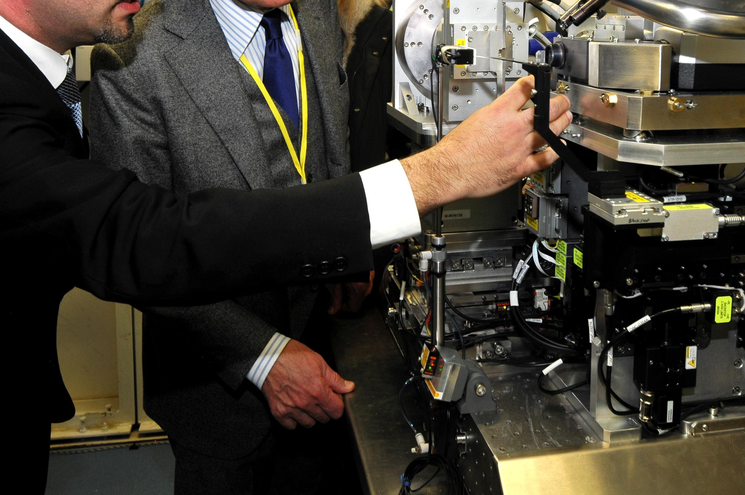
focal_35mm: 36
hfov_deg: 53.4
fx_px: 740
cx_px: 386
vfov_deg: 35.8
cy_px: 102
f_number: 6.3
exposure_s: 1/25
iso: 400
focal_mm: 15
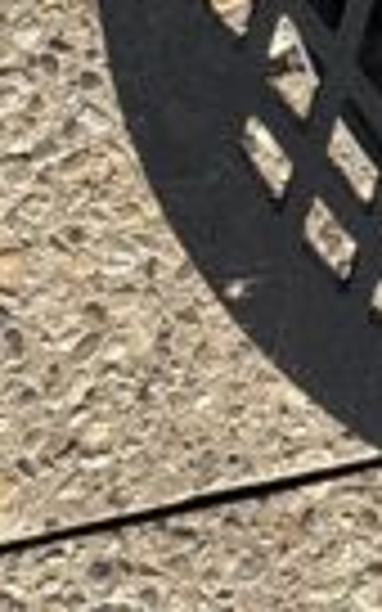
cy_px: -464
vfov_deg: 9.7
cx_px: 903
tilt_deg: -66.2
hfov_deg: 6.1
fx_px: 3448
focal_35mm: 207
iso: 50
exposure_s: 1/1418
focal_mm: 5.96
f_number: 1.6
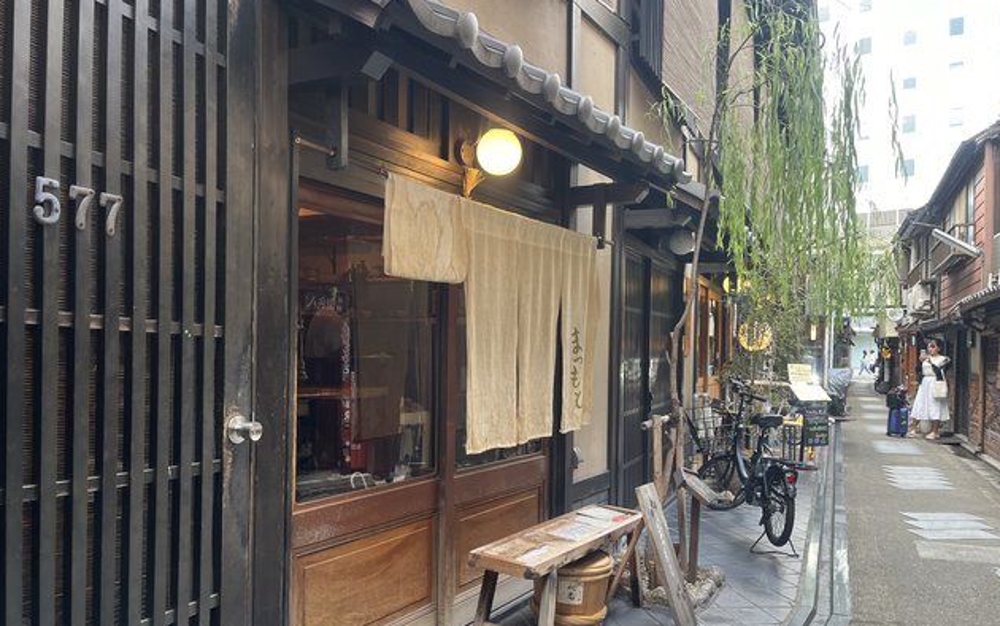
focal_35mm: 28
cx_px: 505
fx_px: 763
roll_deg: -0.7
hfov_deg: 66.5
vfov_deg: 44.4
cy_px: 357
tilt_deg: -0.1
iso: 125
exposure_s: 1/121
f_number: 1.6
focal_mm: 5.1
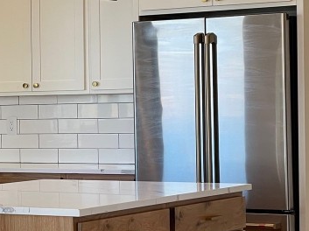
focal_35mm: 151
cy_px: 126
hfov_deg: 12.6
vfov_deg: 9.8
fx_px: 1347
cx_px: -102
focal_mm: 6
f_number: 2
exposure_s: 1/120
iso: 50
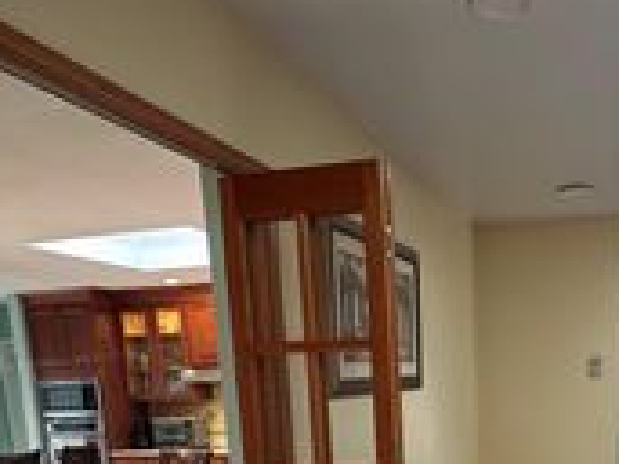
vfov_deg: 30.5
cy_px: 538
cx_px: 456
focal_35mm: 41
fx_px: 733
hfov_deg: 44.4
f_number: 2.2
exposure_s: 1/60
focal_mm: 2.22
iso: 160
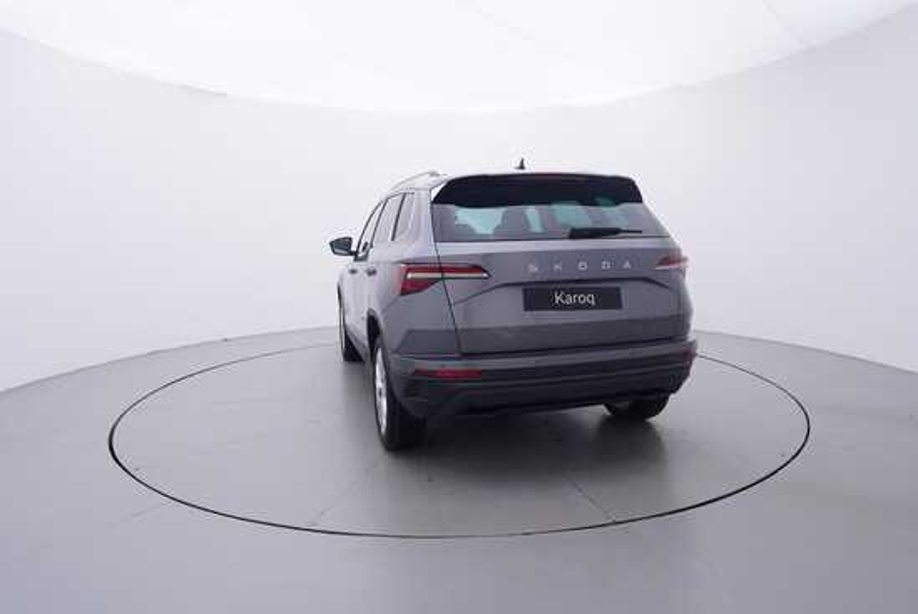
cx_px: 459
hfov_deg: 77.3
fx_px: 574
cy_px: 307
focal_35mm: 22
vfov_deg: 56.2
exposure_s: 1/80
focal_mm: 15
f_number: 5
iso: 200
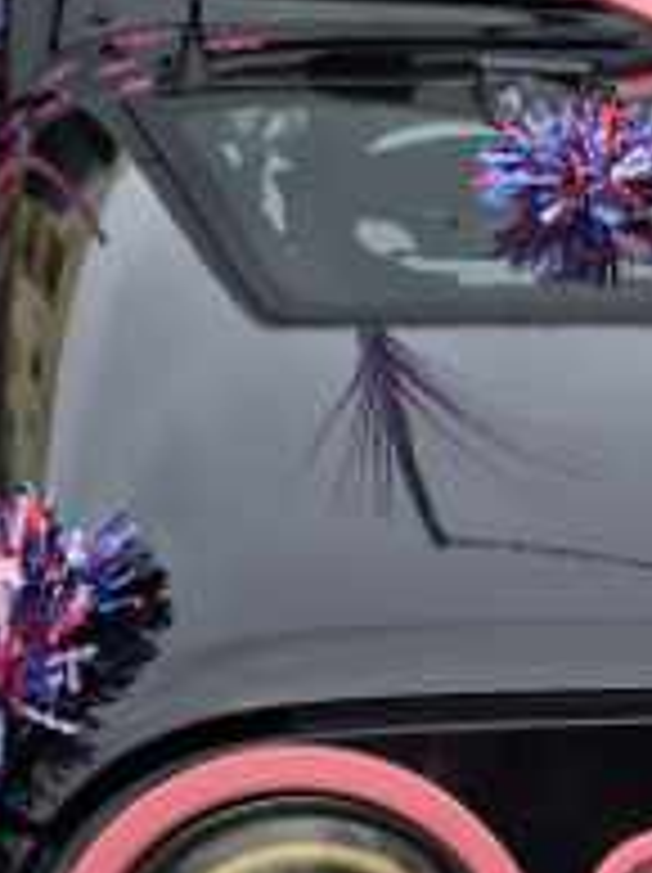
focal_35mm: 114
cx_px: 1142
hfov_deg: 12.0
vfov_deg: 17.2
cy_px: 698
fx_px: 2869
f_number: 1.7
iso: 80
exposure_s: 1/3972
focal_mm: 6.3
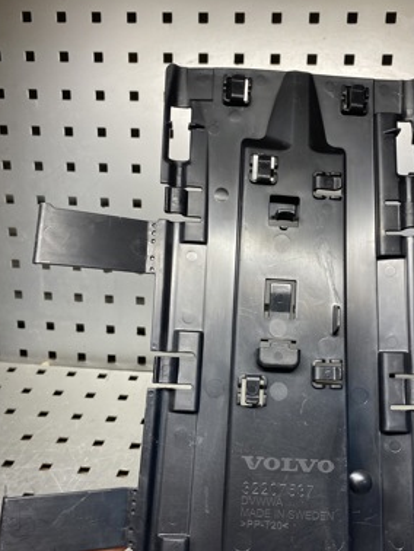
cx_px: 249
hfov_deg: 42.8
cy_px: 343
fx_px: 526
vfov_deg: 54.7
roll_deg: -0.9
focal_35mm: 33
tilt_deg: -28.6
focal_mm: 4.25
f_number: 1.8
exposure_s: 1/100
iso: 80
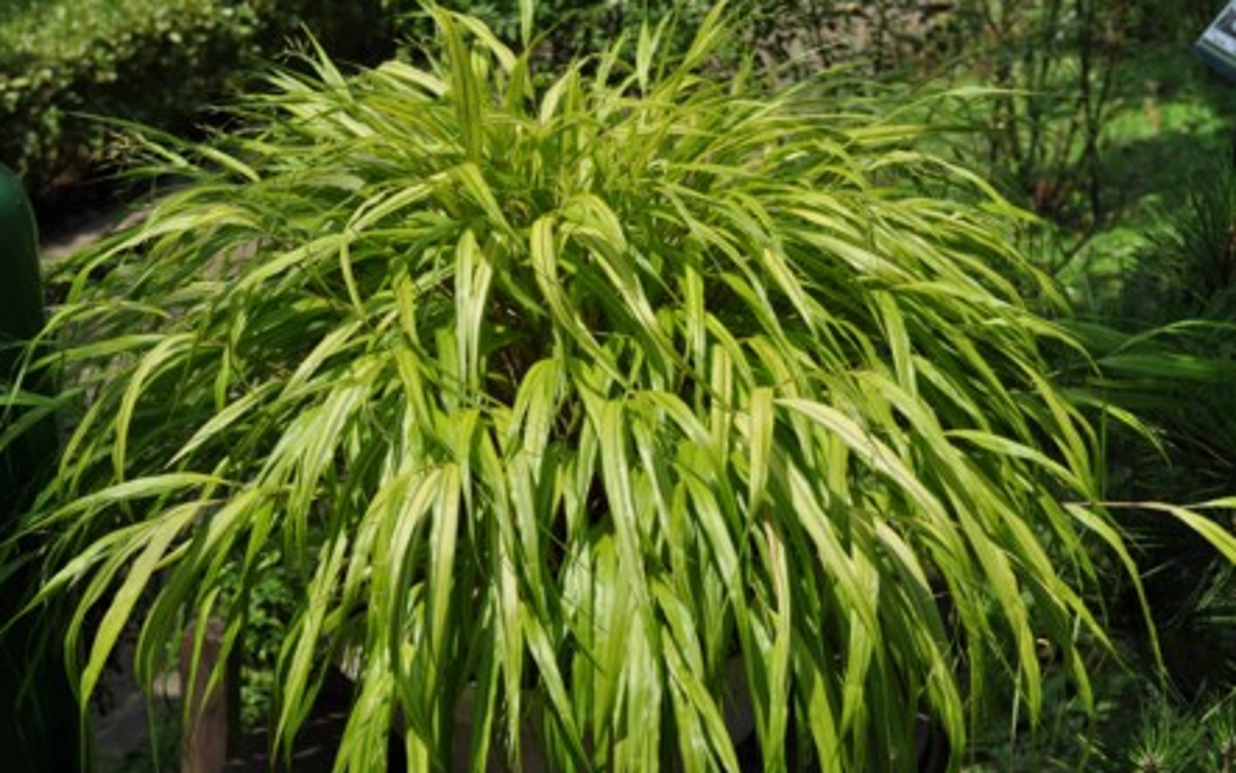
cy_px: 398
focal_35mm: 62
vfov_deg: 21.0
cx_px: 611
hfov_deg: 33.0
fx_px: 2089
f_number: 10
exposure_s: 1/400
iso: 200
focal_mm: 40
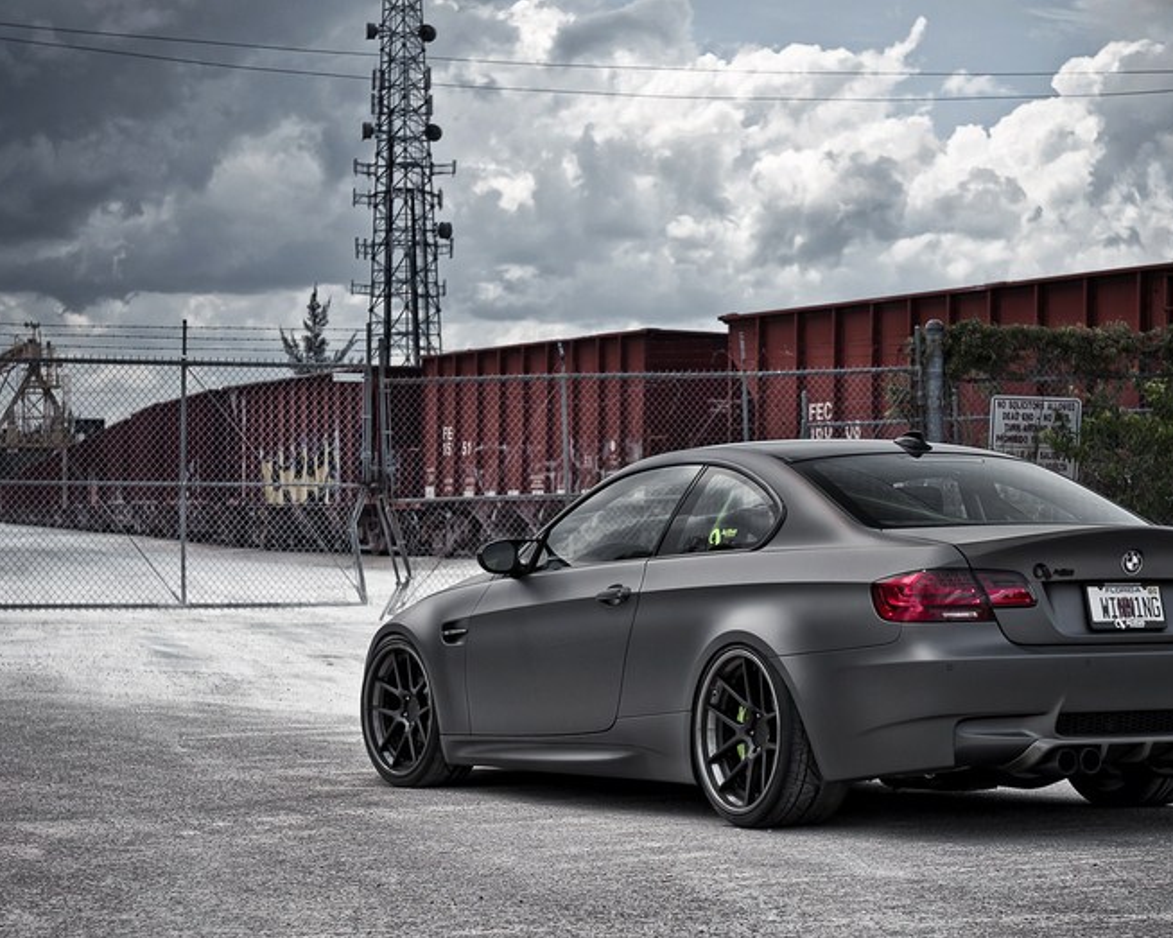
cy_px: 474
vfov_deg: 17.9
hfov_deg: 22.2
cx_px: 651
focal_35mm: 86
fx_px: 2985
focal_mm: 50
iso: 200
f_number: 4.5
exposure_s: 1/250
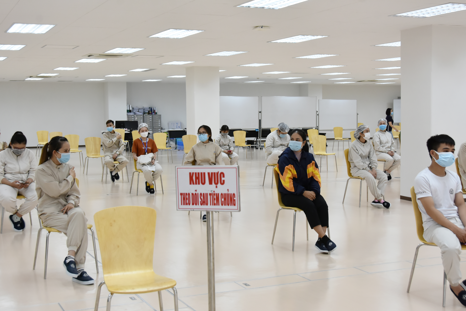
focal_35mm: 51
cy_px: 156
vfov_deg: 26.5
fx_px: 660
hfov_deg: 38.9
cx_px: 233
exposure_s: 1/200
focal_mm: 34
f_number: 8
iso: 800
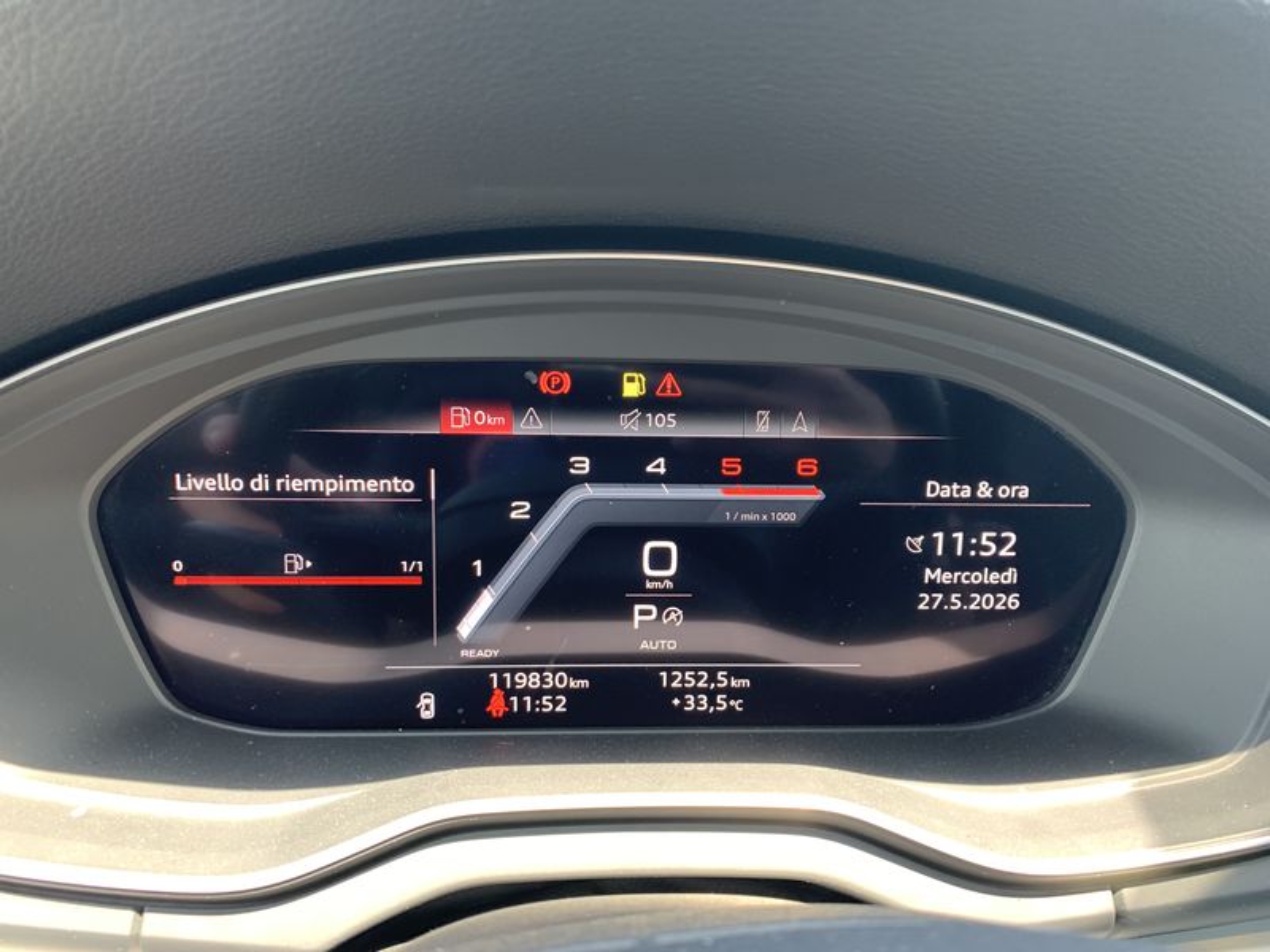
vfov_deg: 53.1
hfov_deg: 67.3
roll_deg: -0.4
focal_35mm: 26
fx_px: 954
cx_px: 635
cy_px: 476
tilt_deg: -17.4
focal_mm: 4.25
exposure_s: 1/60
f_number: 1.8
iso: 100
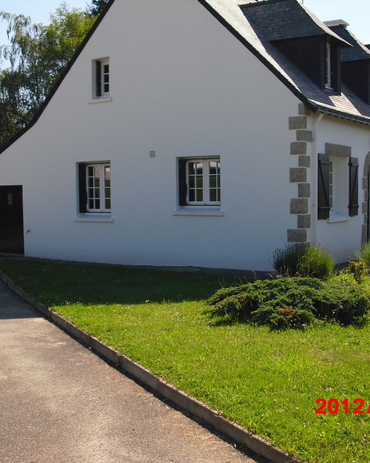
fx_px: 644
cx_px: 209
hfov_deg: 32.0
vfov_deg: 39.6
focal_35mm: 47
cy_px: 232
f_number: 7.8
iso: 100
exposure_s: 1/160
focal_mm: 6.3
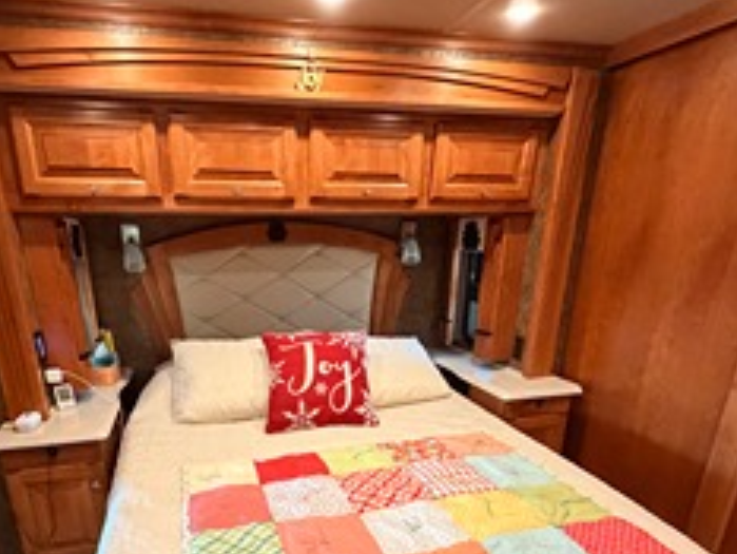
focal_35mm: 24
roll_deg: +1.2
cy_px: 421
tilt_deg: -20.3
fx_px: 511
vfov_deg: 54.0
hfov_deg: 71.2
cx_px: 319
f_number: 2.2
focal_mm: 2.22
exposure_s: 1/60
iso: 800
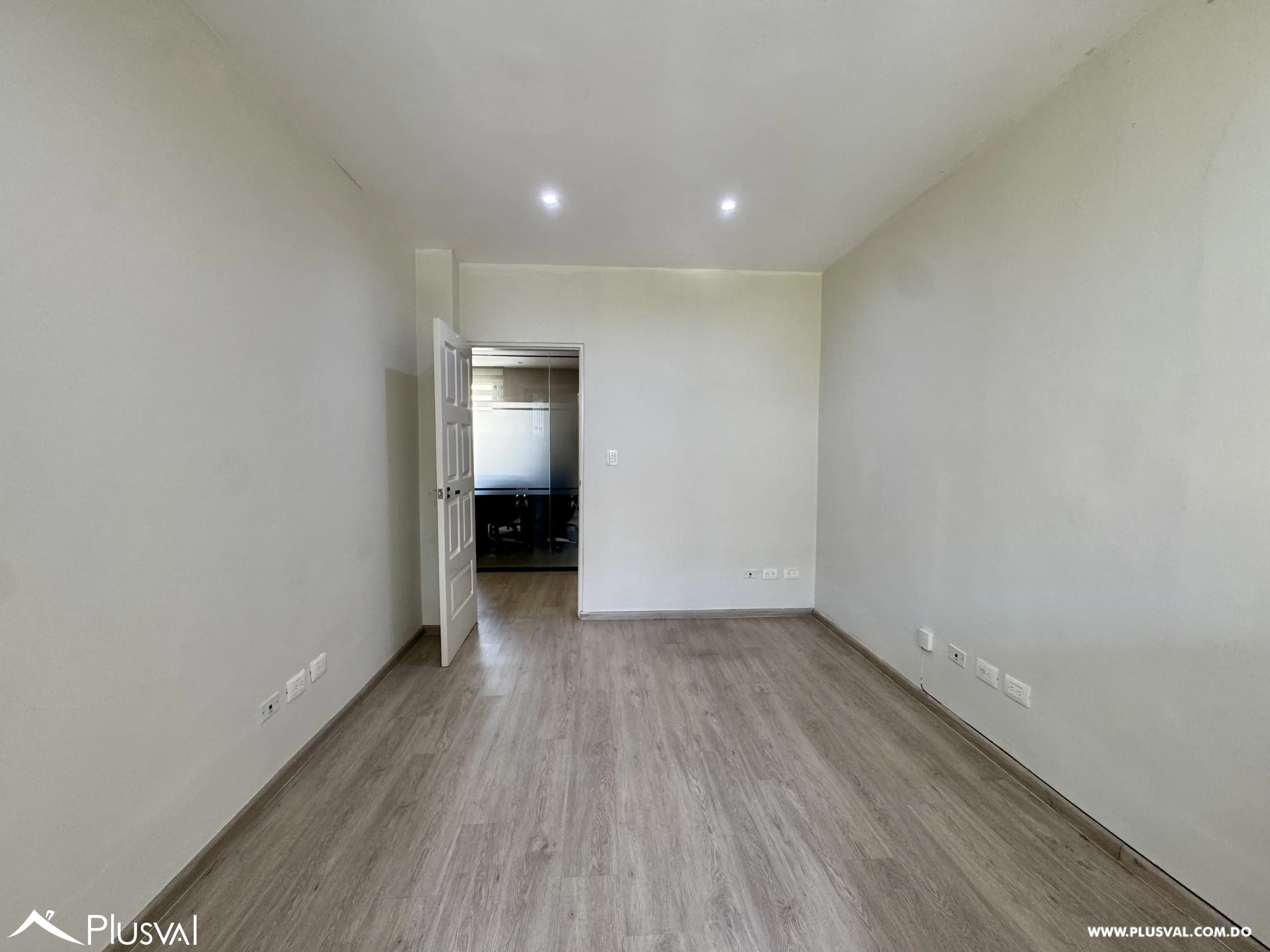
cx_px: 635
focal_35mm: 14
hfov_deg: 102.1
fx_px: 514
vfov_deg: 85.7
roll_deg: -0.7
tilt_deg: -3.9
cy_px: 476
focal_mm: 2.22
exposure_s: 1/60
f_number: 2.2
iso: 160
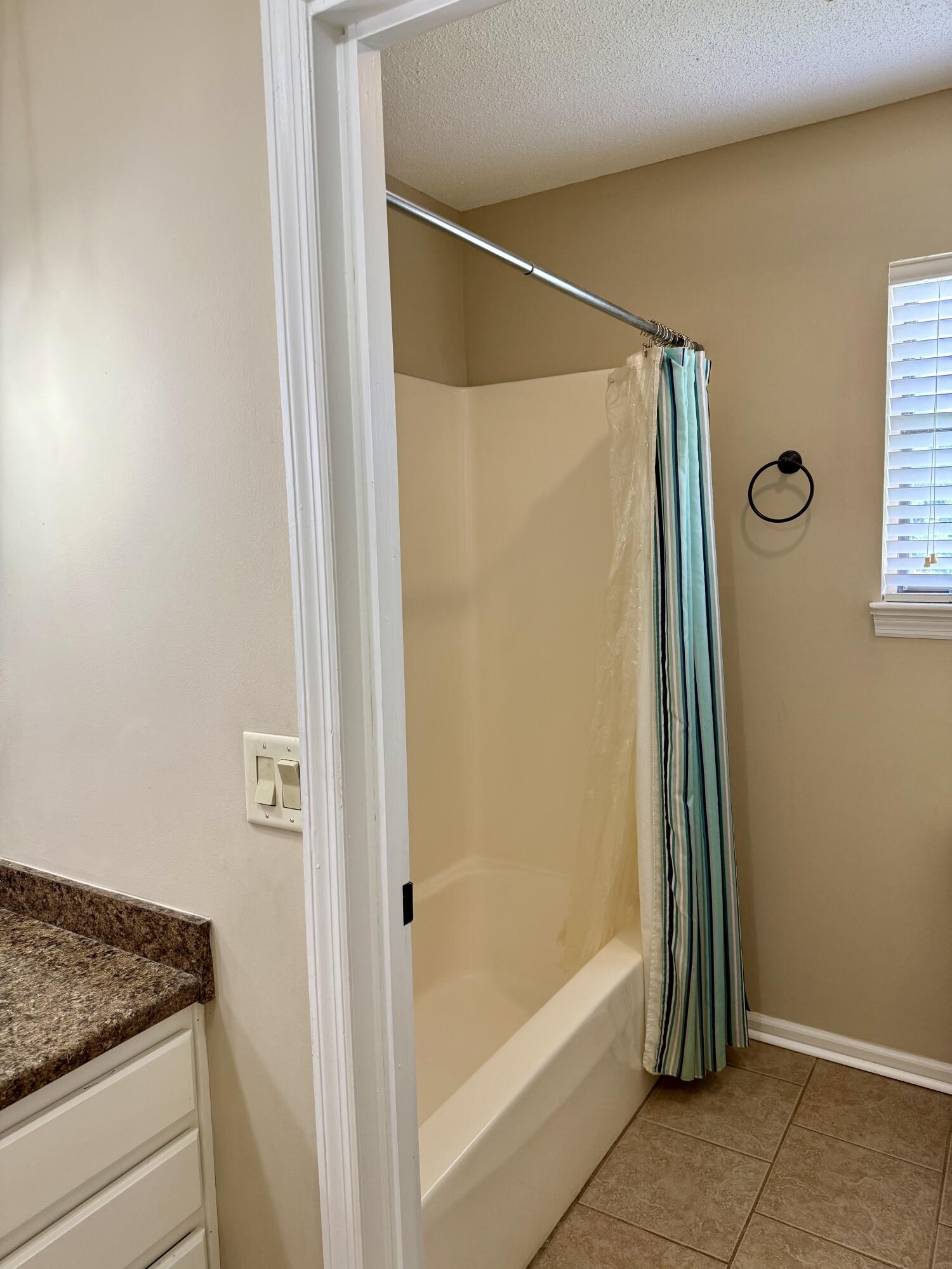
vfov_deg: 71.6
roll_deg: +0.9
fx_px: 880
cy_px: 634
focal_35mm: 24
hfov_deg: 56.8
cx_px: 476
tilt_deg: -6.1
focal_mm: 6.76
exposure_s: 1/120
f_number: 1.78
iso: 160
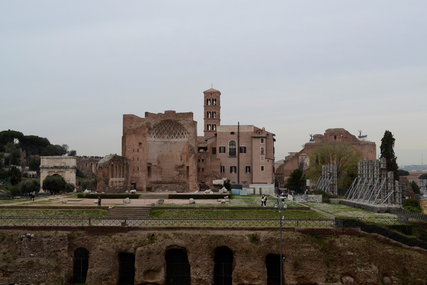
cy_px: 142
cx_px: 214
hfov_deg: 43.6
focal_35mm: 45
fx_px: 534
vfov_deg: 29.9
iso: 800
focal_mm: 30
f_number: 11
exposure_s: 1/640
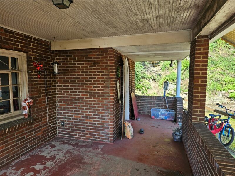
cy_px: 88
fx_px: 156
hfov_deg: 73.9
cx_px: 118
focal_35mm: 23
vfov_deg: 58.9
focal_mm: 5.4
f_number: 1.8
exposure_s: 1/180
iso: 25
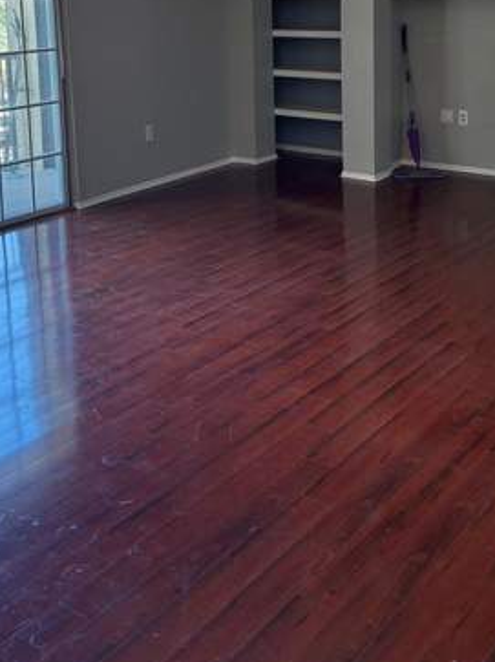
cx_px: 190
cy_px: 104
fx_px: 878
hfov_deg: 31.4
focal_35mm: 46
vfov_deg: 39.2
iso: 80
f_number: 1.6
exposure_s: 1/60
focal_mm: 5.96
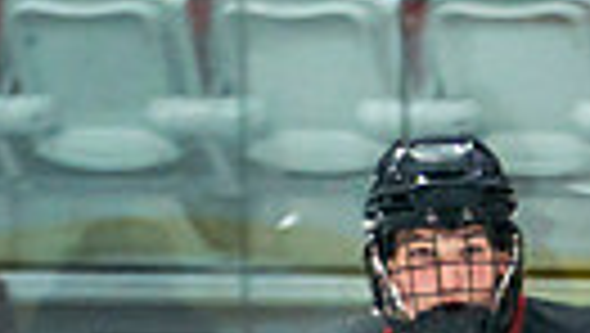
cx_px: 1875
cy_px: 910
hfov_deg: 1.8
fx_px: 19106
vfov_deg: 1.0
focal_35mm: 1220
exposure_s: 1/640
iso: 500
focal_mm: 145
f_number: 3.2
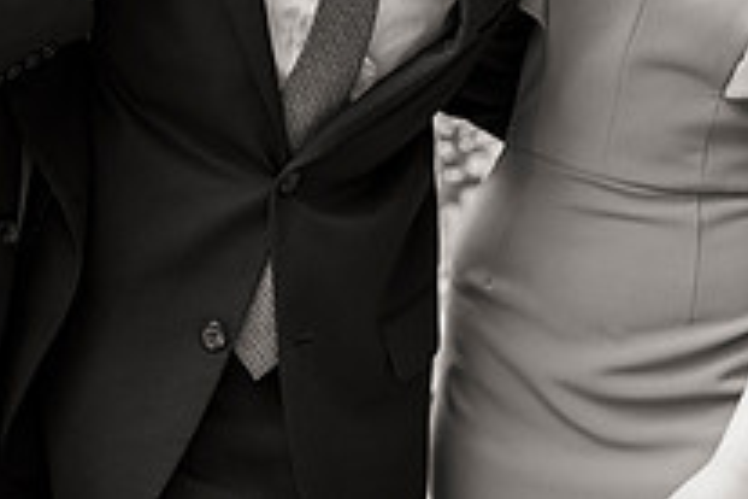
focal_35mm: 286
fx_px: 5942
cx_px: 383
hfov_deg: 7.2
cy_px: -197
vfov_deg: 4.8
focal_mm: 102
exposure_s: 1/320
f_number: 3.5
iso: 400
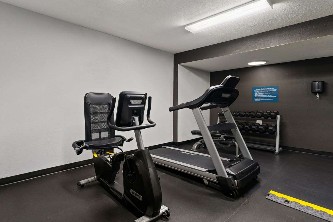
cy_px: 108
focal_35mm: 18
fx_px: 166
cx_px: 166
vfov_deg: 67.4
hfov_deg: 90.0
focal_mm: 14
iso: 100
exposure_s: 1/13
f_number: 2.8
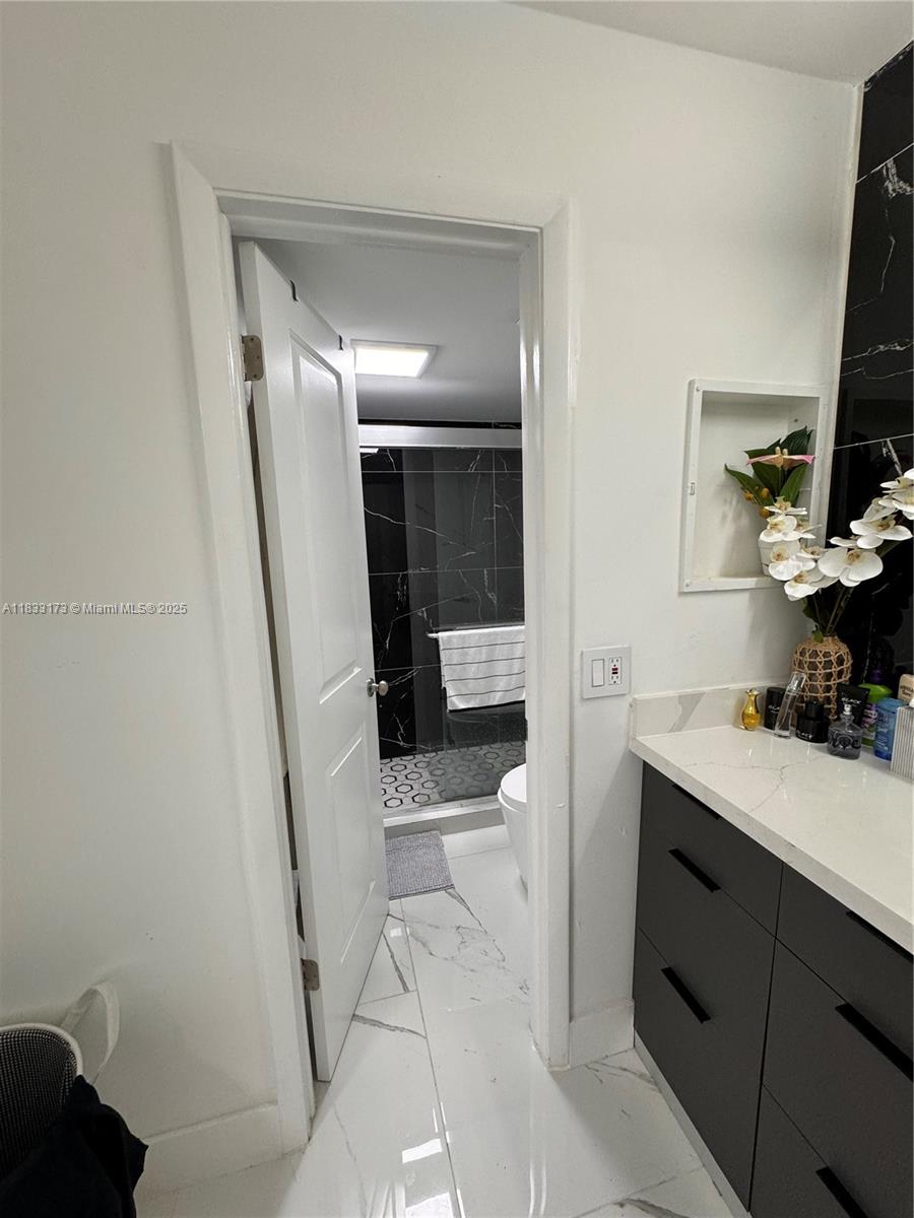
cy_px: 609
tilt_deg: -9.5
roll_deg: +2.3
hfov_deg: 85.7
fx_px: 493
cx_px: 457
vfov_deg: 102.1
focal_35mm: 14
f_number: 2.2
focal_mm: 2.22
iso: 160
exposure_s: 1/60
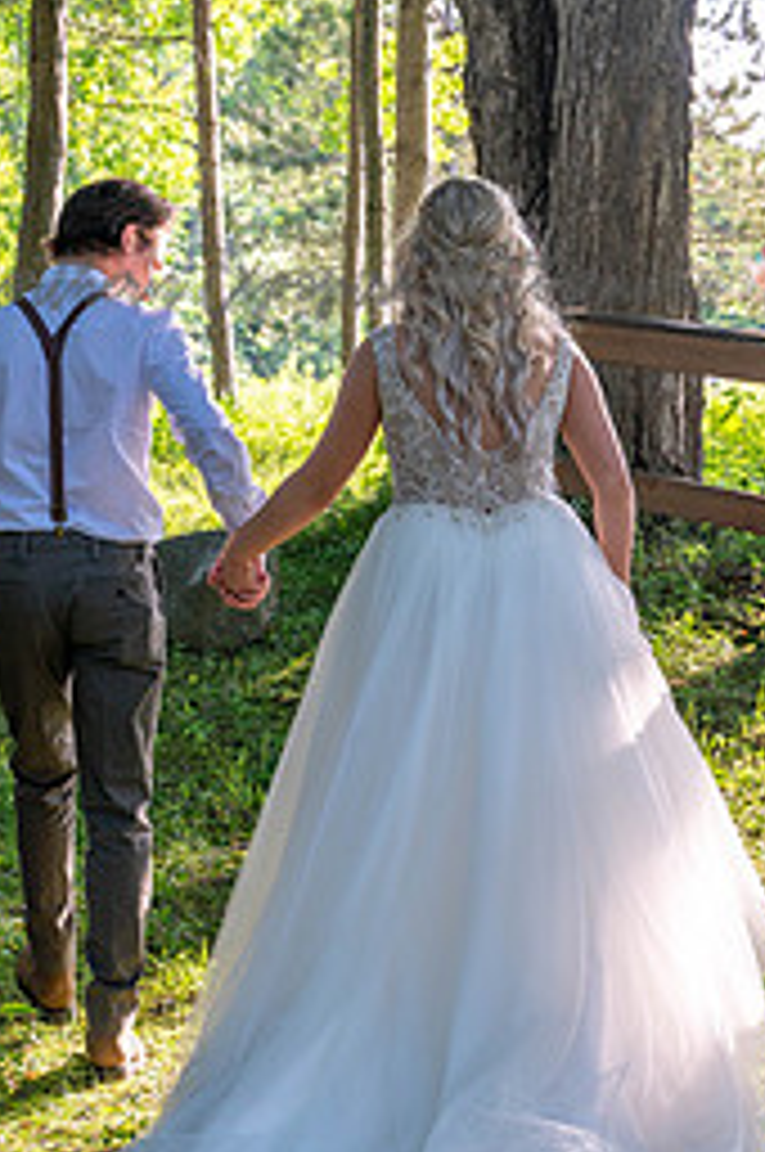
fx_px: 3036
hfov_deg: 14.3
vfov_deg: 21.5
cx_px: 565
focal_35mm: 95
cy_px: 454
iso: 180
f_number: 5.6
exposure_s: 1/250
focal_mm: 54
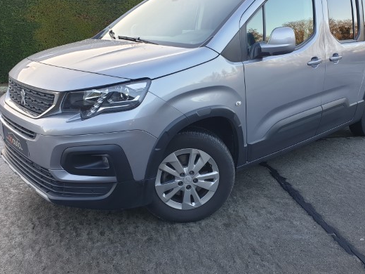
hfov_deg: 56.7
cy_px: 107
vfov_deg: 43.9
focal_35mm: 32
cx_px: 204
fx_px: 337
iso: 50
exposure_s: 1/63
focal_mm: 4.3
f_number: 2.4
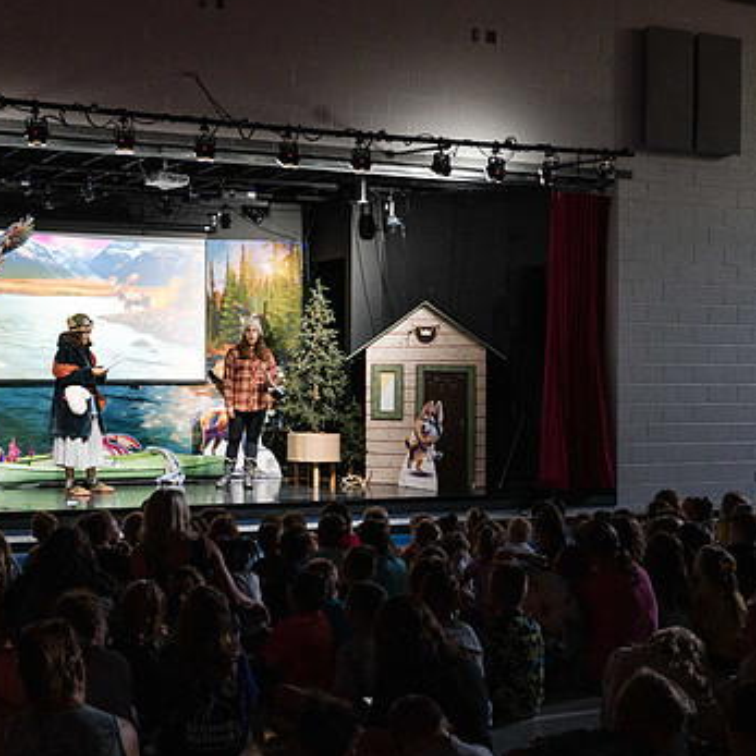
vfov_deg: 32.2
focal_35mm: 53
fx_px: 1310
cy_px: 380
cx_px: 139
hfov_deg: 31.3
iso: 6400
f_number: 5.6
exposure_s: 1/125
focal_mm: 35
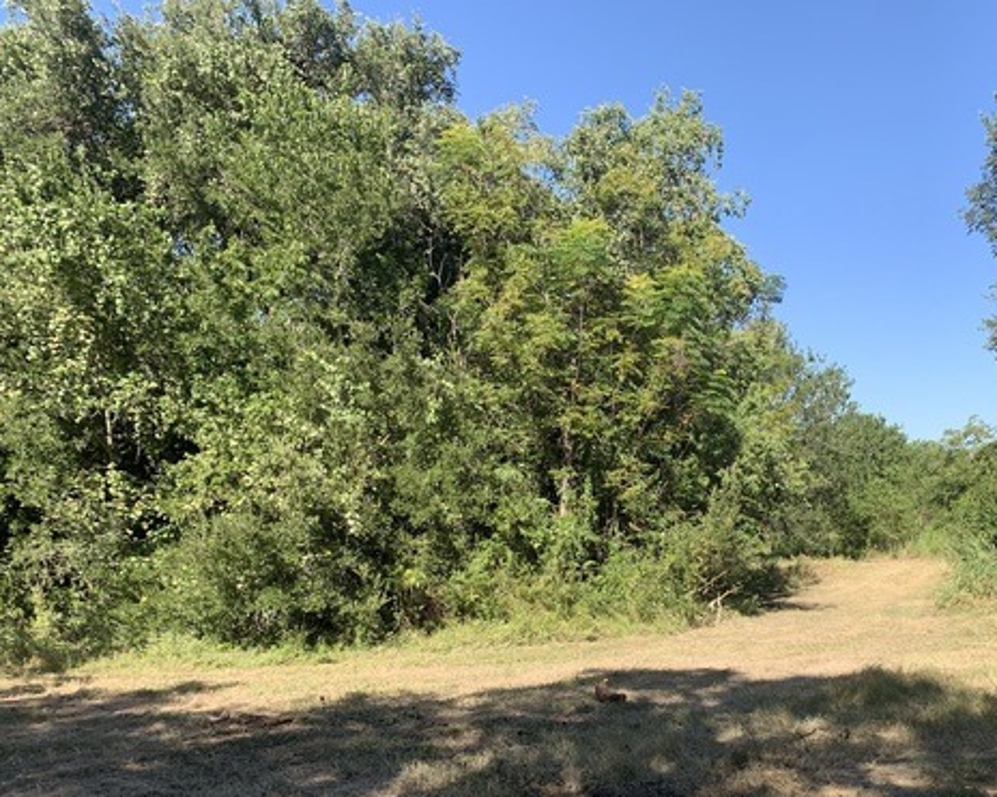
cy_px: 501
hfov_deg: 50.5
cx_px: 670
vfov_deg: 41.9
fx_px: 1033
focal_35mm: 35
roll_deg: +0.9
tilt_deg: -0.6
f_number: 1.8
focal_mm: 4.25
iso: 25
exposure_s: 1/887
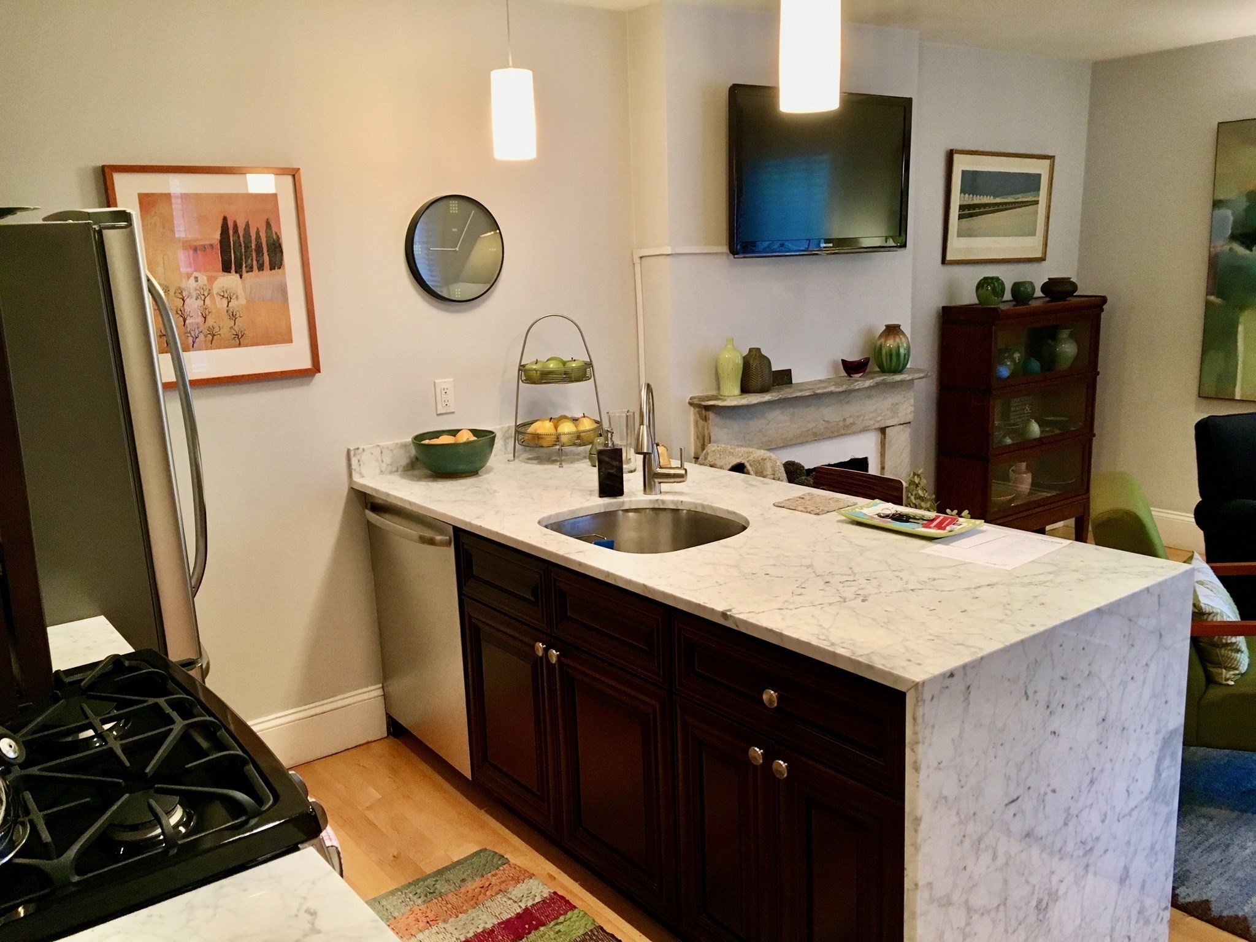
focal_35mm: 29
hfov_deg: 61.7
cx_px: 628
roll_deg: +2.1
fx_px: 1052
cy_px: 471
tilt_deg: -10.7
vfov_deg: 48.2
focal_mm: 4.15
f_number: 2.2
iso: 125
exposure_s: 1/30
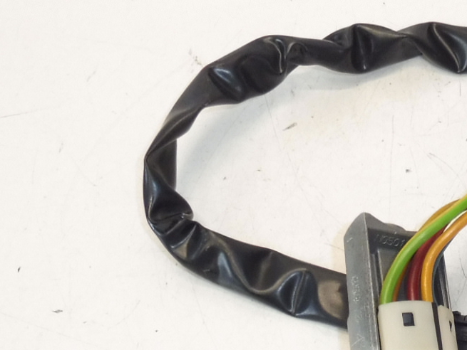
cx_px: 425
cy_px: 376
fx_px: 1012
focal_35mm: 75
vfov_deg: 18.9
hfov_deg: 25.1
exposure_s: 1/60
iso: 200
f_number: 3.5
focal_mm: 4.3
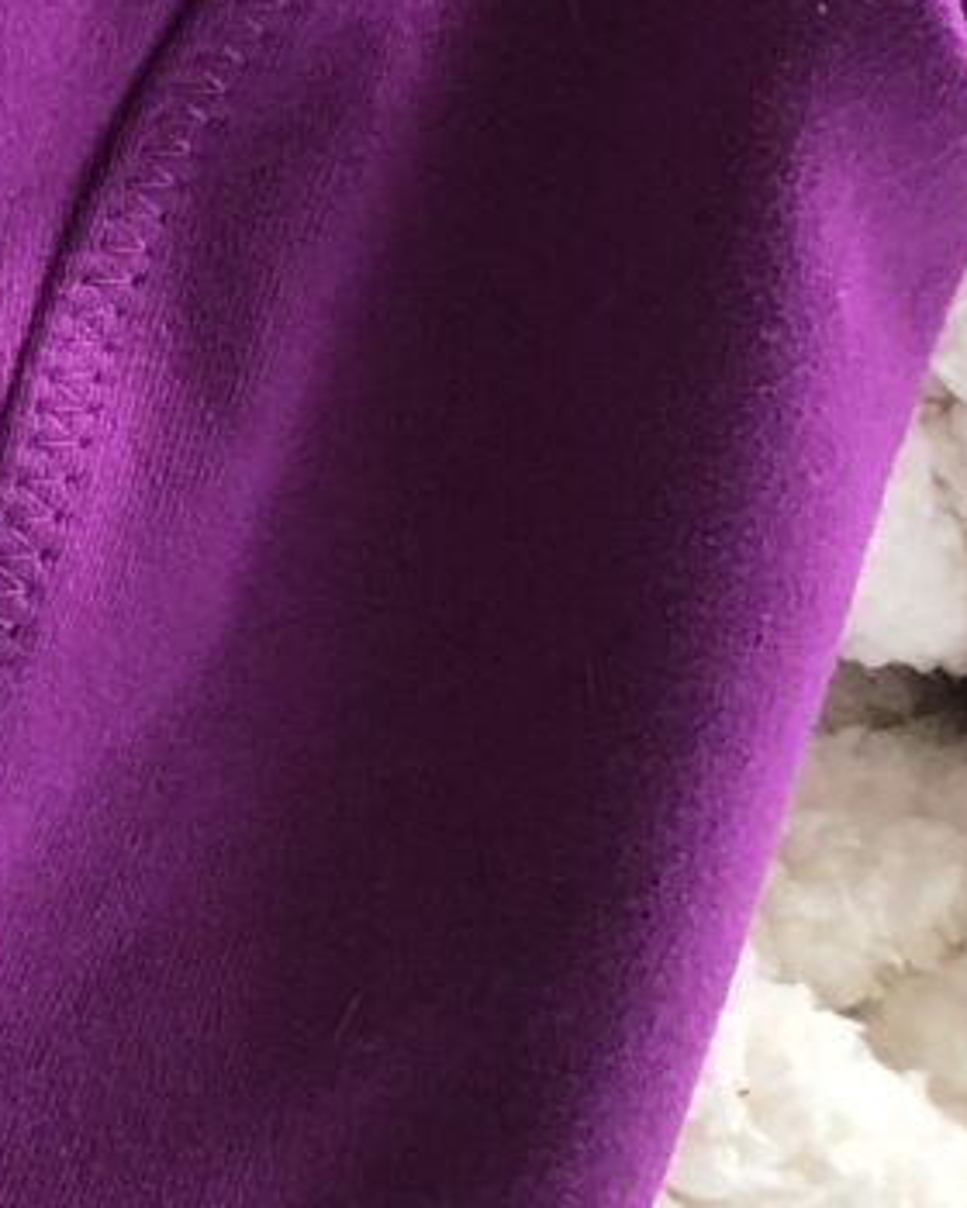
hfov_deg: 8.9
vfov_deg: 11.7
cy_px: -421
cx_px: -1157
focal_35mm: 160
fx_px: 5724
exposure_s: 1/30
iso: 20
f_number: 1.8
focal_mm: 3.99
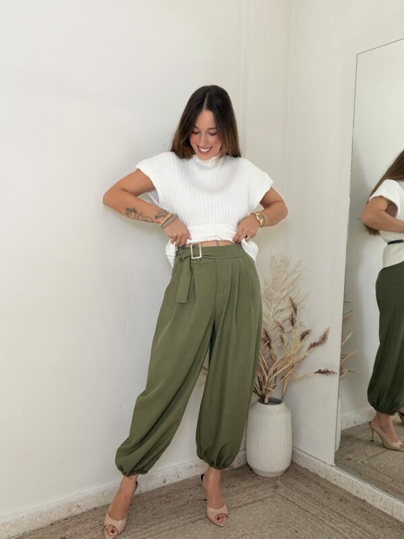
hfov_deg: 46.8
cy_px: 270
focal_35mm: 30
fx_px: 467
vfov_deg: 60.0
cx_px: 202
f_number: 1.9
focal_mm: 2.71
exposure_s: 1/50
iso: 64
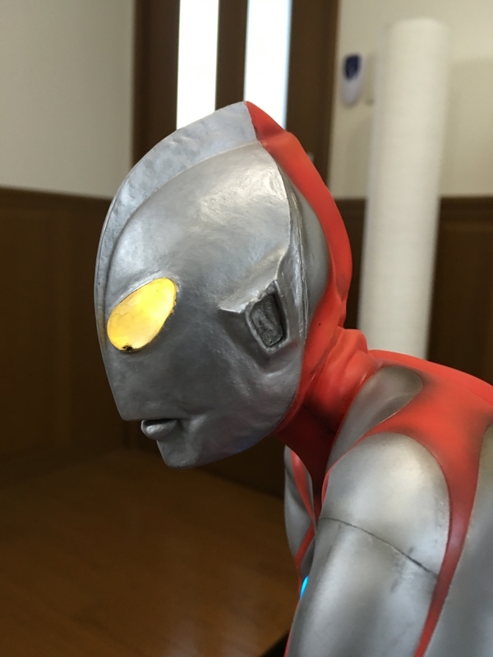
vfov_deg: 61.7
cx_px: 246
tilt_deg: -7.2
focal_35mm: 29
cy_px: 328
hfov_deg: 48.2
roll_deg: -2.8
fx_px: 551
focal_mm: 4.15
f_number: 2.2
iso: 64
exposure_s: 1/15
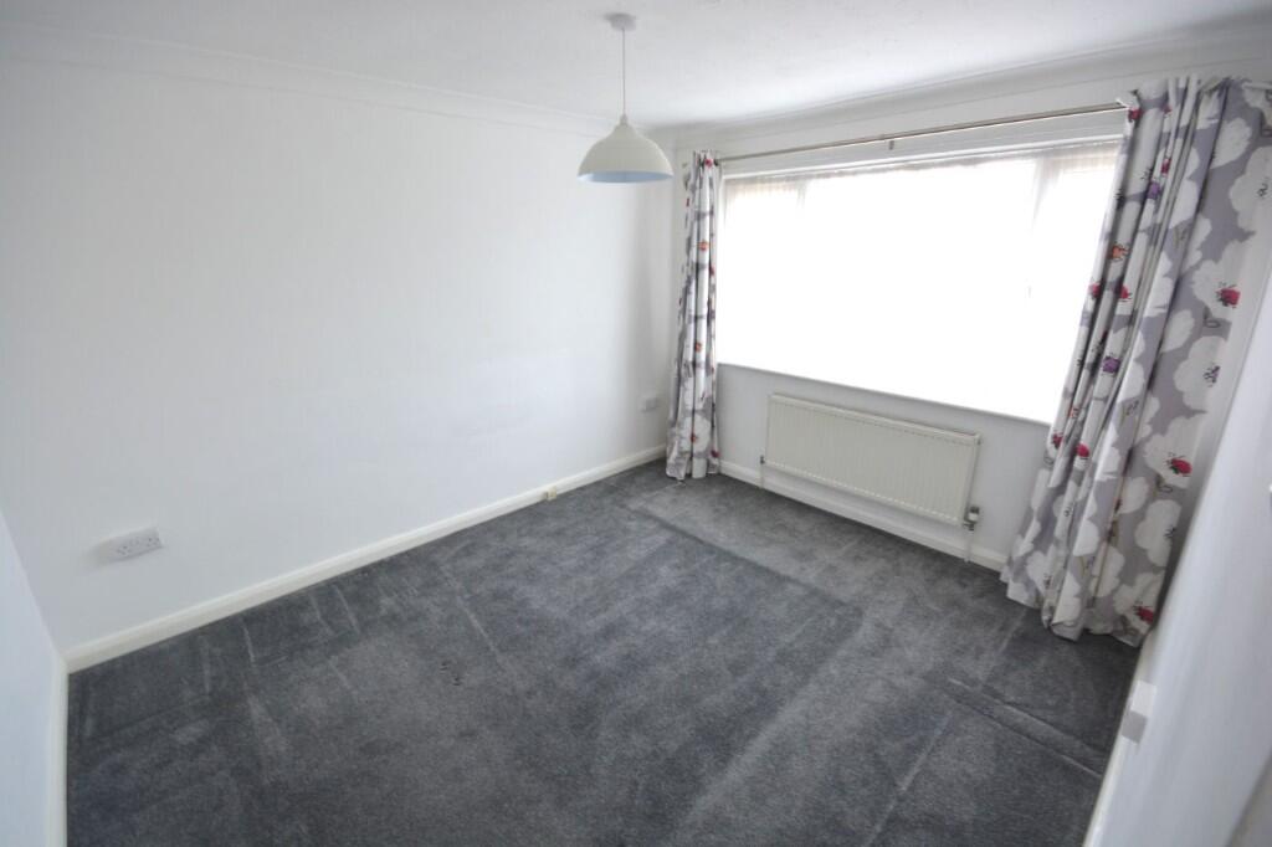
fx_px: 530
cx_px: 636
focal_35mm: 15
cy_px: 424
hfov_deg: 100.4
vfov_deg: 77.3
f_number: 8
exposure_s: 1/3
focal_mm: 10
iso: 400
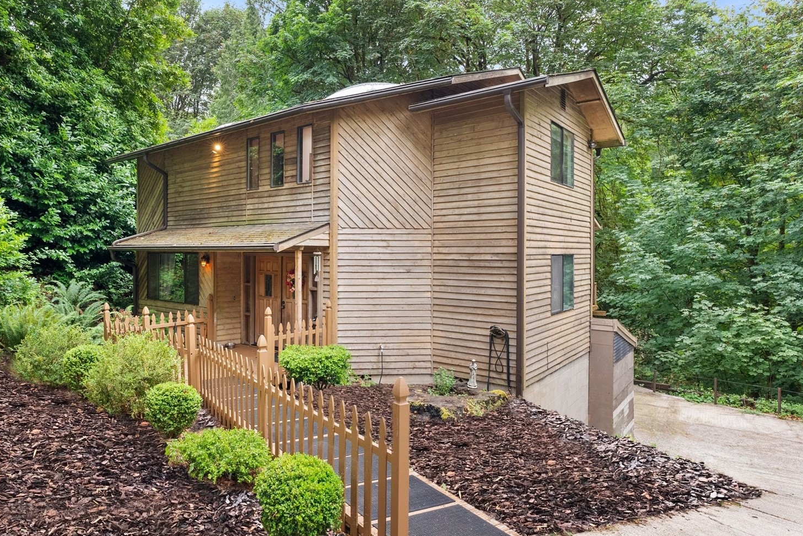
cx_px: 361
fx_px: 491
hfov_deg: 78.3
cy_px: 264
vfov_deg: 57.3
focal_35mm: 22
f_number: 8
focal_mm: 19
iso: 500
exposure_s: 1/10
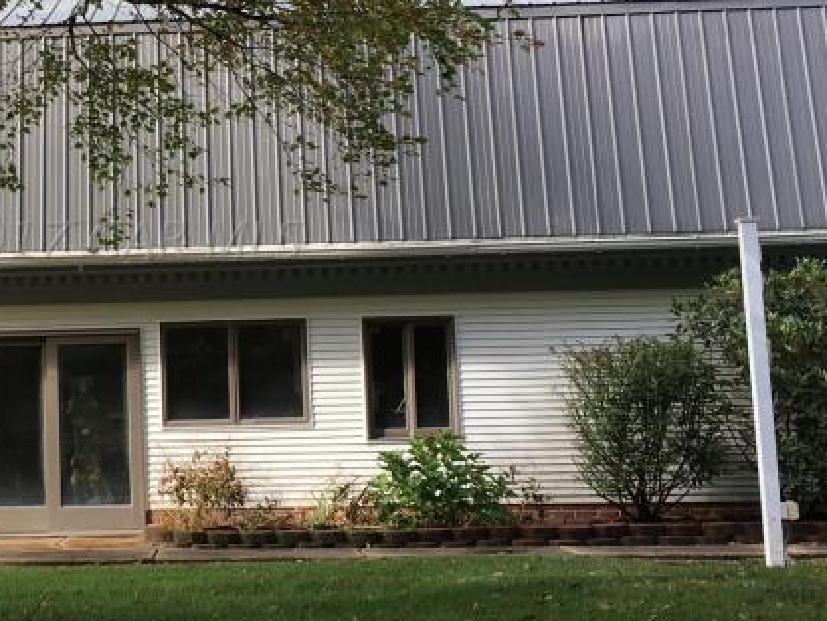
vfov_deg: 20.7
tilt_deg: +8.1
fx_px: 1697
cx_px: 101
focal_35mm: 71
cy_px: 239
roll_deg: -0.1
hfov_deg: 26.6
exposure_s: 1/356
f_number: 2.2
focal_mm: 4.15
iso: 25
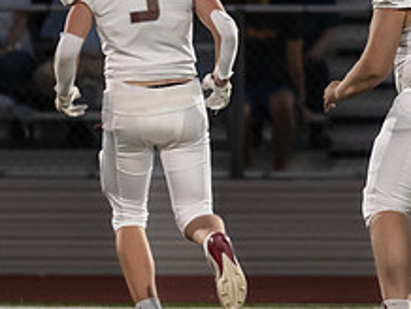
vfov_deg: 1.5
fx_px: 11458
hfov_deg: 2.1
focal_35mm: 964
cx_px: 497
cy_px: 84
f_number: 2.8
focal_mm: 200
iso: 3200
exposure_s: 1/1250
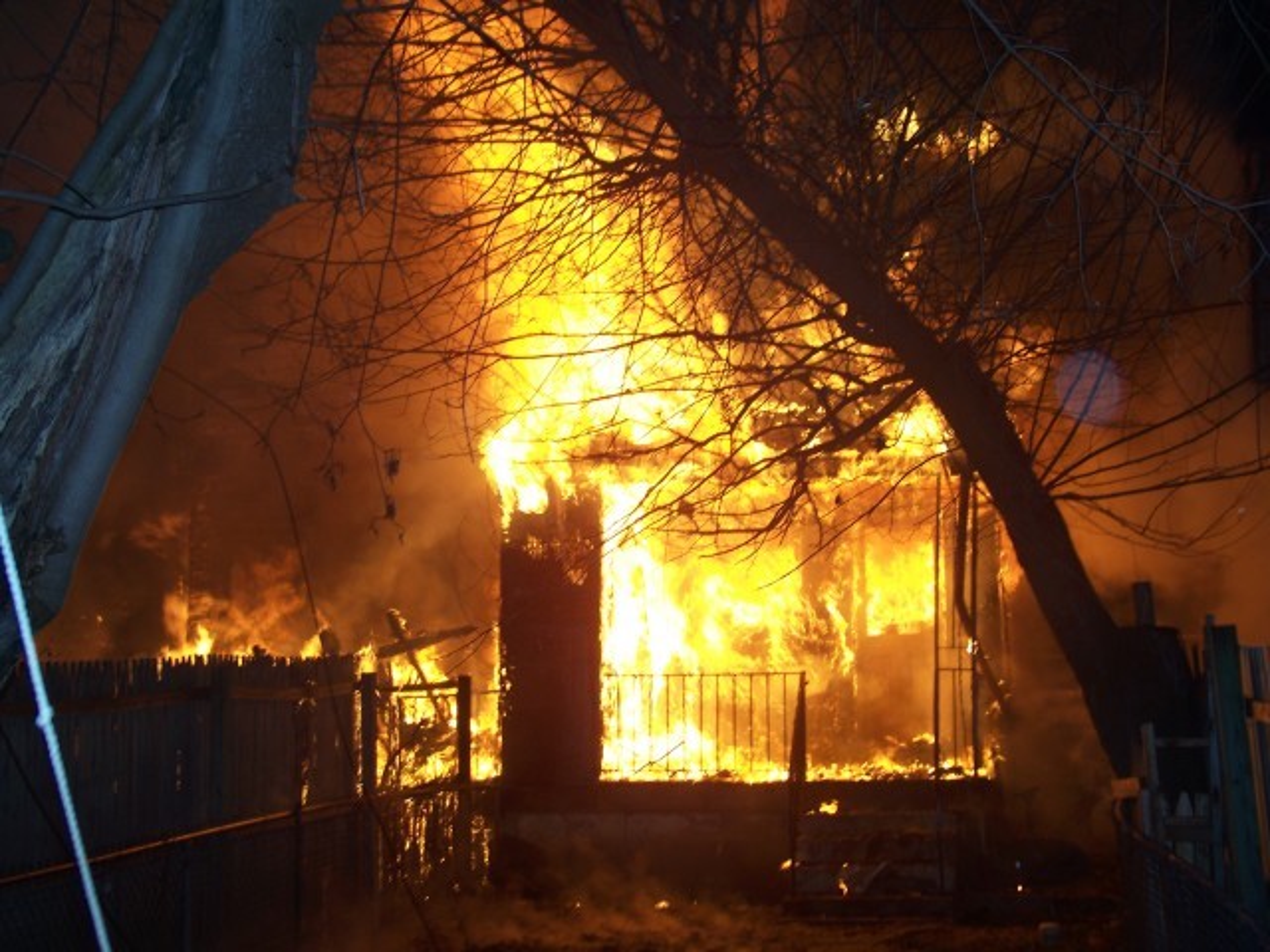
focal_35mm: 51
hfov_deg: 37.5
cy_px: 476
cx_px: 635
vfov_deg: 28.6
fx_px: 1871
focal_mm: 10.5
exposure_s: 1/60
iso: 64
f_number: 3.2
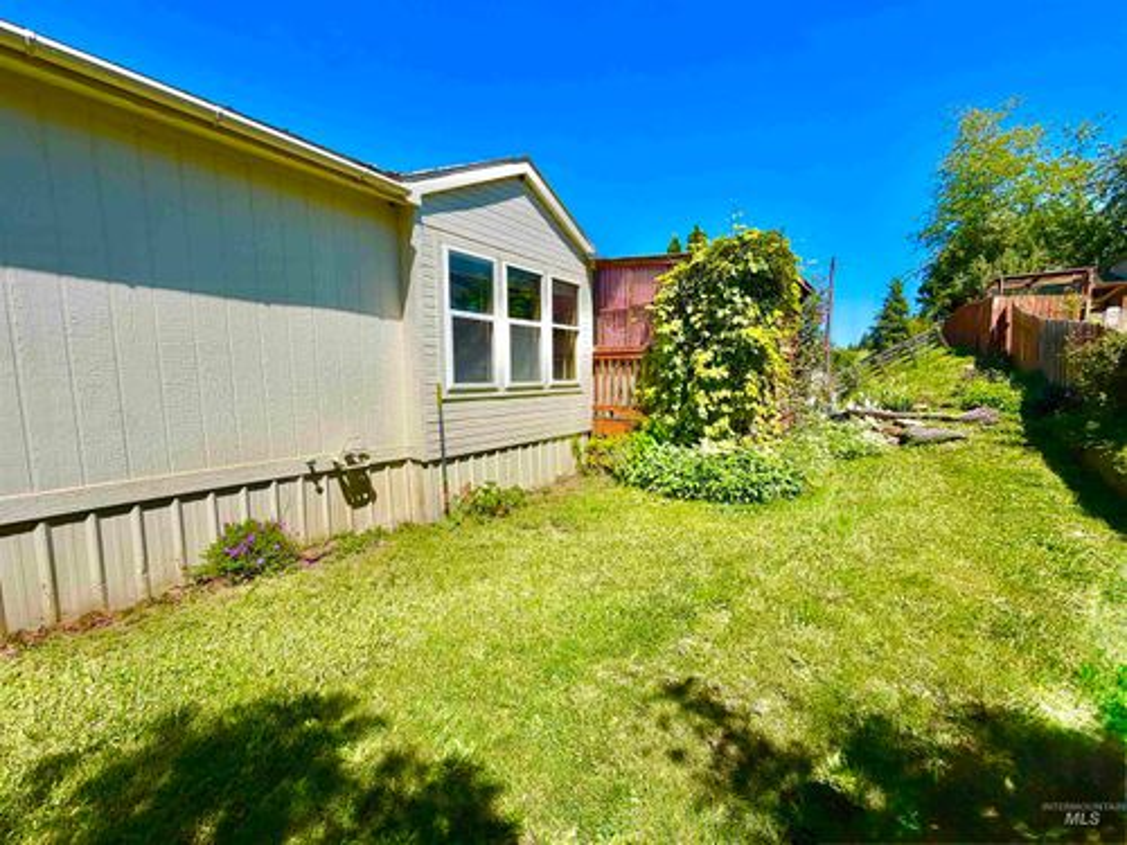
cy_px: 422
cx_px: 564
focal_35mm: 14
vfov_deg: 85.7
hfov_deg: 102.1
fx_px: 456
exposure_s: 1/1698
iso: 20
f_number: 2.2
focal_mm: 2.22
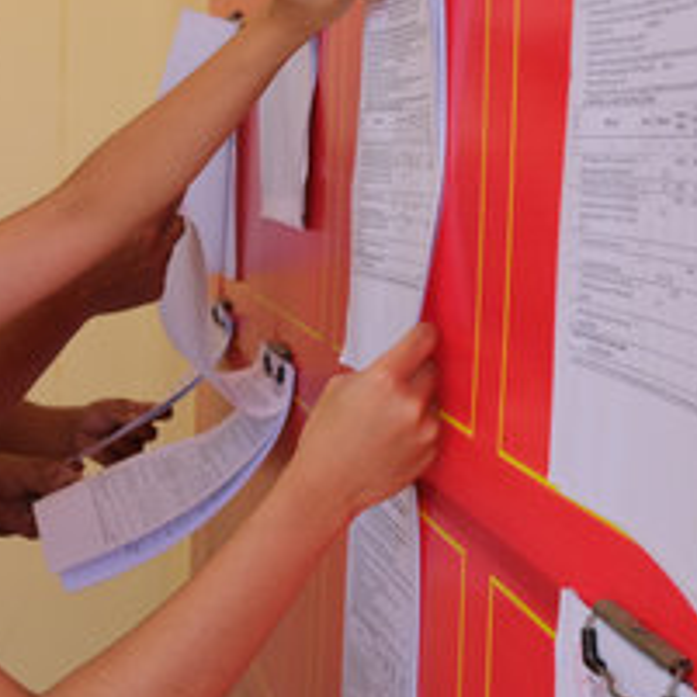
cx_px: -35
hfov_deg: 20.8
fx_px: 1822
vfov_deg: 21.5
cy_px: 170
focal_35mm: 80
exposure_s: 1/350
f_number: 5
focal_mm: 23
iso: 320
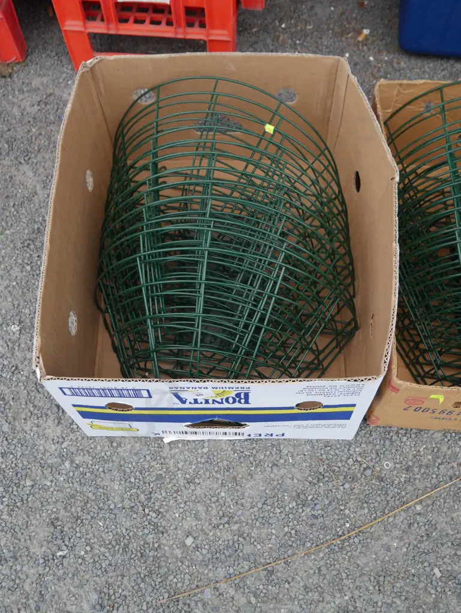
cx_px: 230
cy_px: 306
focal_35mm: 34
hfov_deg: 41.8
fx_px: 603
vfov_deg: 53.9
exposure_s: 1/200
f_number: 4
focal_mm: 17
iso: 200
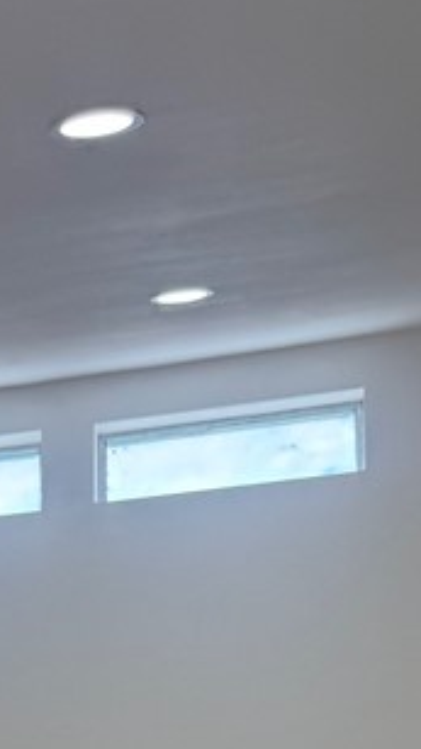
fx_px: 1728
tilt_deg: +1.9
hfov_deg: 13.5
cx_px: -105
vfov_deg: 20.1
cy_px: 1206
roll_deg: +0.1
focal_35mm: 87
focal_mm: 6.76
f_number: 1.78
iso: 100
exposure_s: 1/421
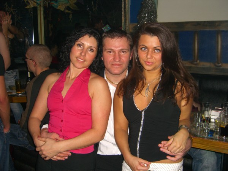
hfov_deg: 49.0
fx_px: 250
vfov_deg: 37.7
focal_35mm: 38
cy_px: 86
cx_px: 114
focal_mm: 7.9
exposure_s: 1/60
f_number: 2.8
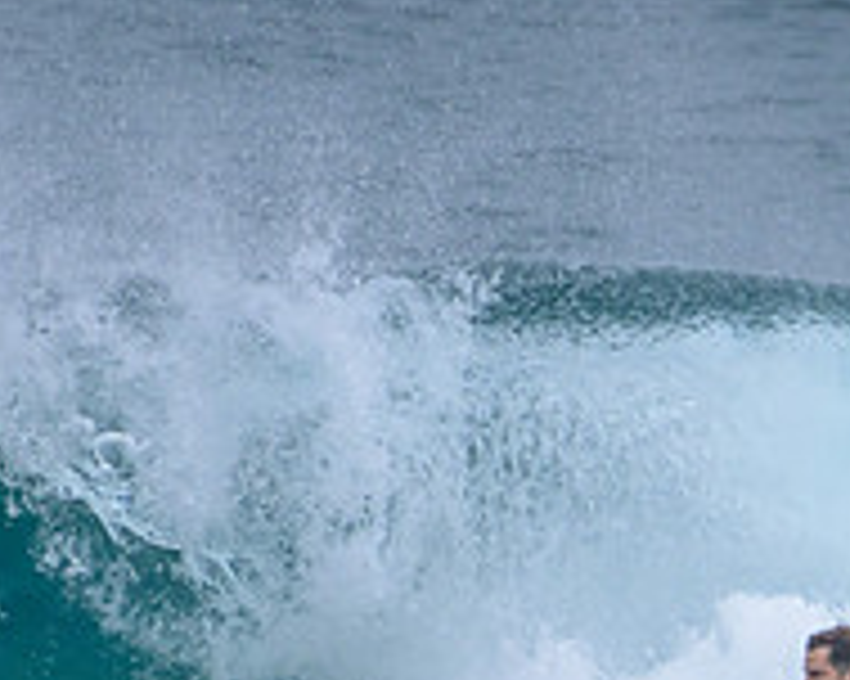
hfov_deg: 0.7
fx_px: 72615
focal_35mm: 2888
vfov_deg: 0.5
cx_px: 931
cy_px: 826
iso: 1600
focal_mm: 1000
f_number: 11
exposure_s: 1/2000
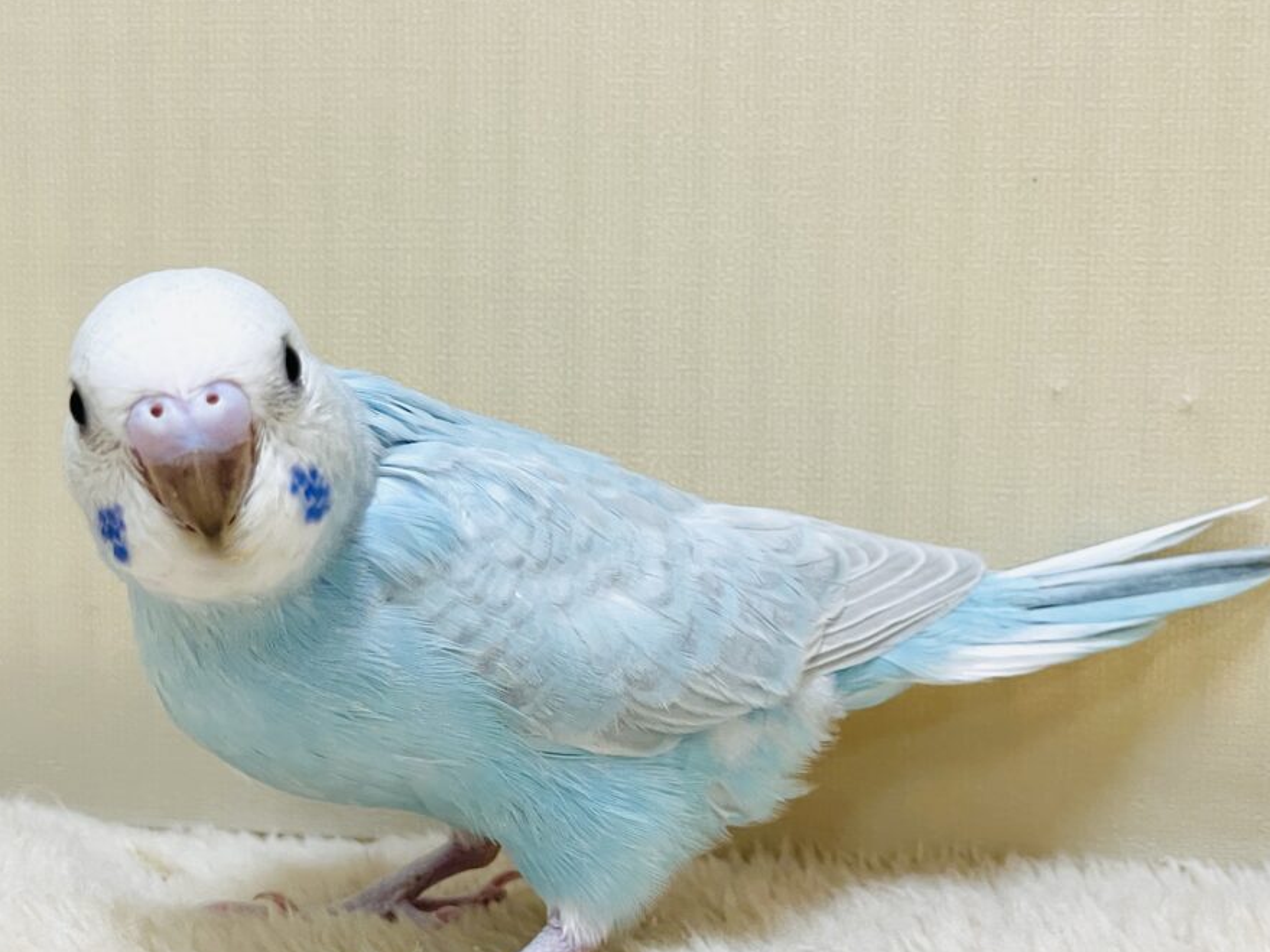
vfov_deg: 20.7
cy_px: 598
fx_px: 2605
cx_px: 553
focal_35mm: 71
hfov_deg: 27.4
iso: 100
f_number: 2
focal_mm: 6
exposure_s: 1/105
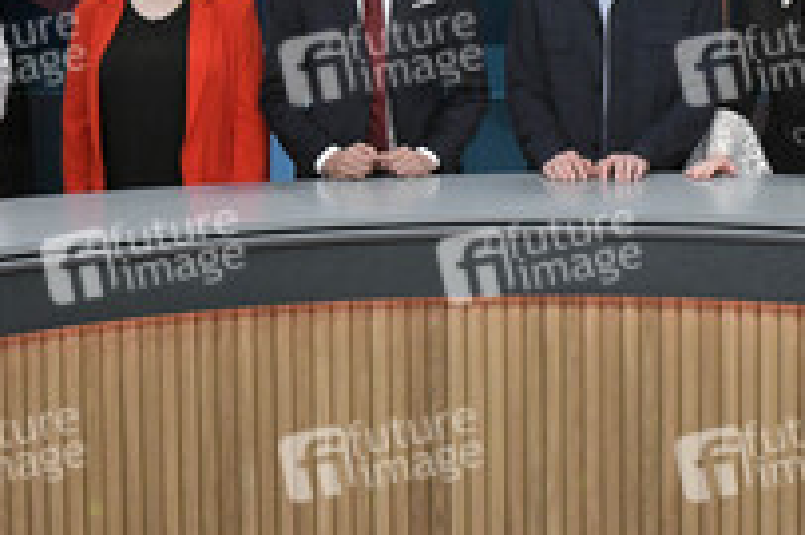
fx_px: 1586
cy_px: 159
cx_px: 434
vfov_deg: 19.1
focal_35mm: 71
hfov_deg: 28.5
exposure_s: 1/250
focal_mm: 32
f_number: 6.3
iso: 2500
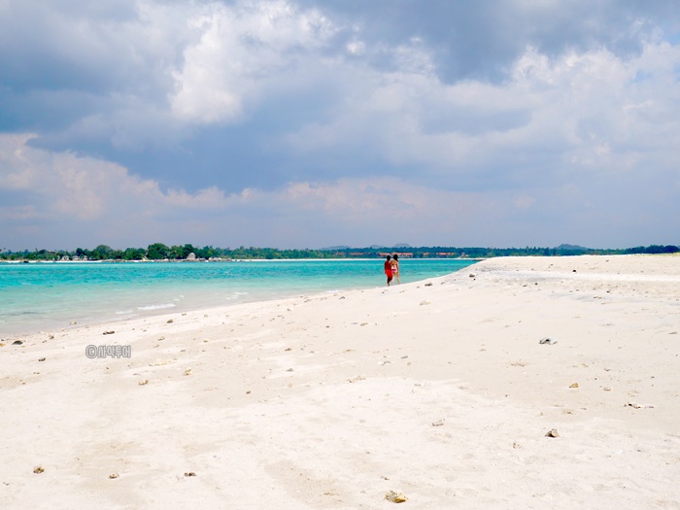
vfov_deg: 31.5
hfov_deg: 41.2
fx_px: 904
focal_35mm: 46
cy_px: 255
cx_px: 340
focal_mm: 23
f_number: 11
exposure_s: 1/800
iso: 200
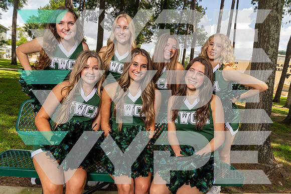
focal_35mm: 24
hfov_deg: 73.7
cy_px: 97
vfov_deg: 53.2
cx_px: 146
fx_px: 194
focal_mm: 24
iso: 320
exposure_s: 1/250
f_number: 11
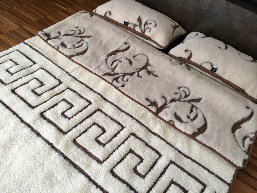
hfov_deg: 61.7
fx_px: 215
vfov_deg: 48.2
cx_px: 128
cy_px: 96
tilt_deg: -47.4
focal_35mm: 29
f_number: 2.2
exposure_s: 1/33
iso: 125
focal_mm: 4.15
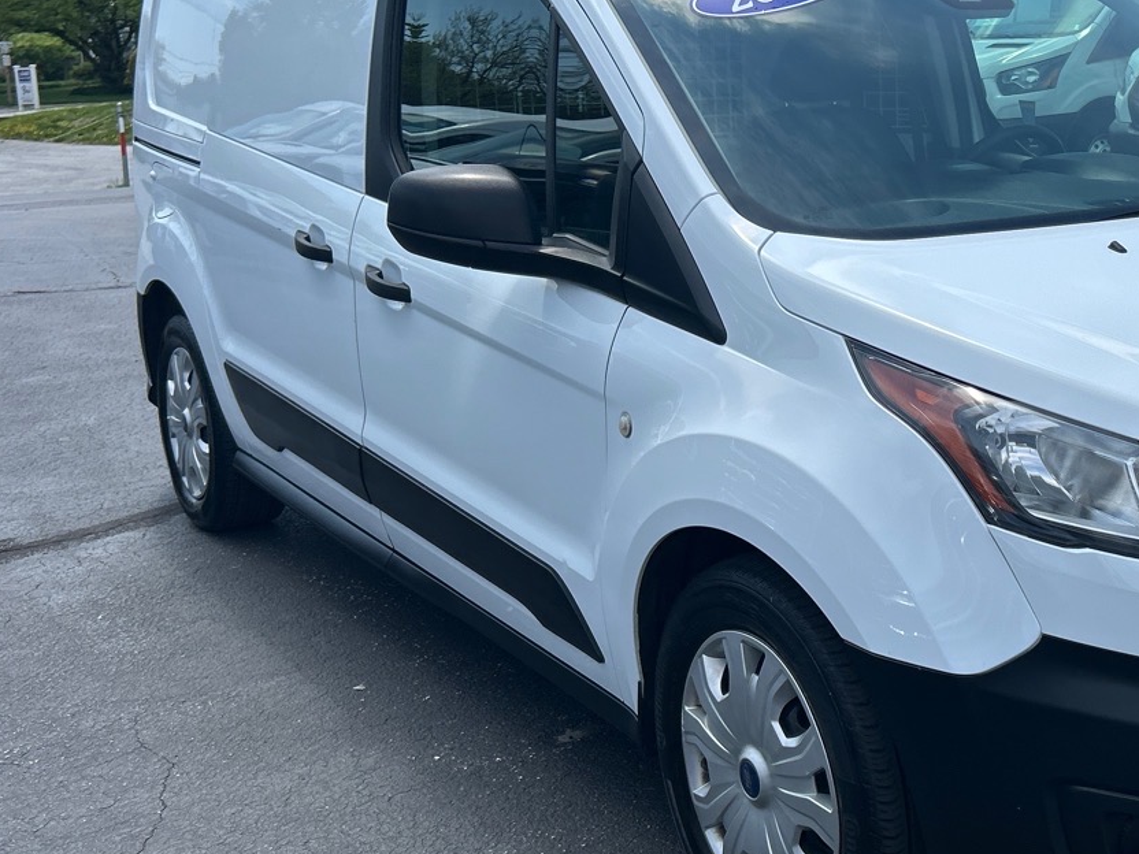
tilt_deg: -7.3
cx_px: 993
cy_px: 315
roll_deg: +1.2
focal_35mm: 50
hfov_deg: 36.2
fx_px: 1645
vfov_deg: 29.0
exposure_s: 1/4444
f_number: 1.5
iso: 50
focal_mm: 5.7
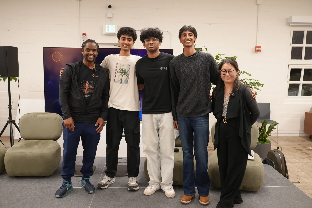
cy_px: 104
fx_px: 303
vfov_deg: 37.9
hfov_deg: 54.4
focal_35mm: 35
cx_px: 156
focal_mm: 35
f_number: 4
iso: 2500
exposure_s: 1/160
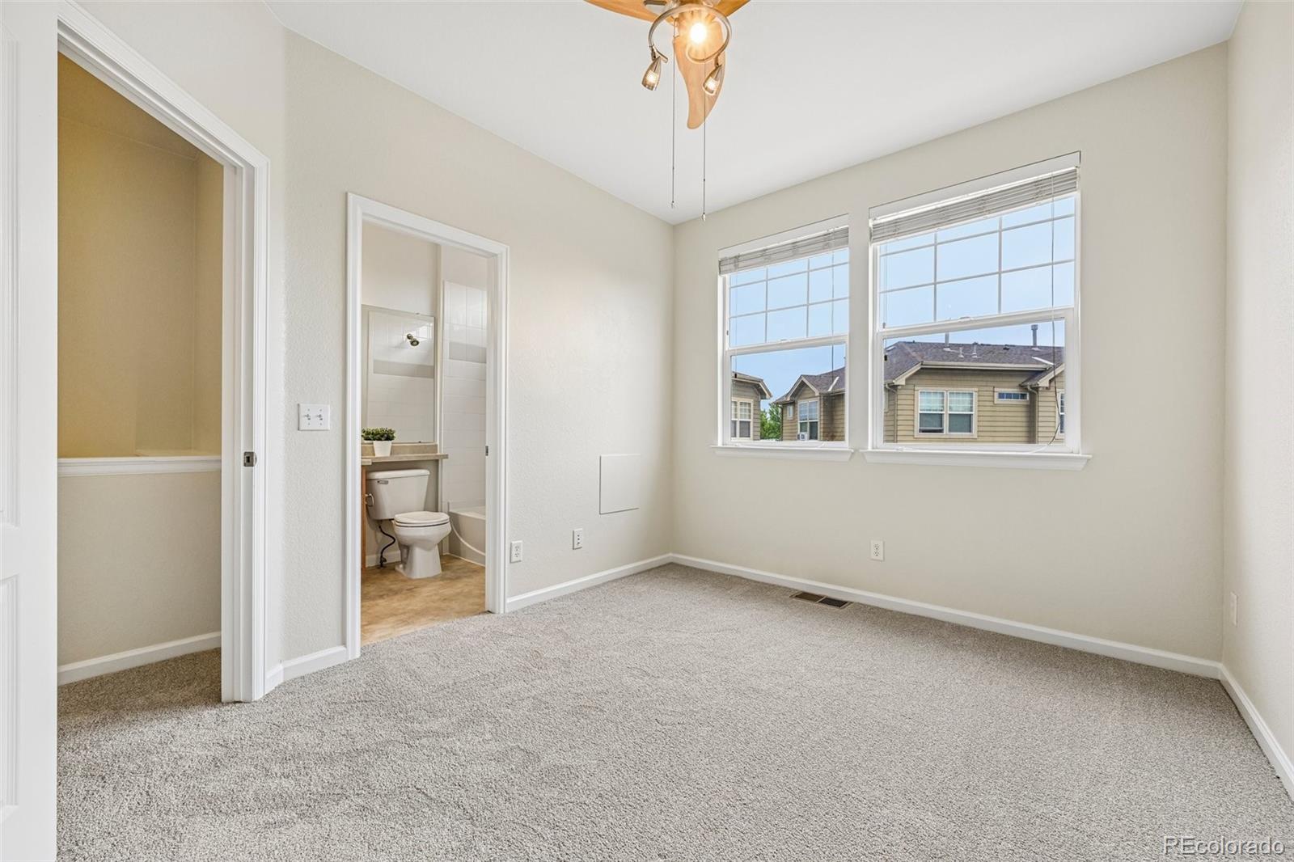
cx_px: 647
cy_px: 431
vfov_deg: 81.2
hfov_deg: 104.3
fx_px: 503
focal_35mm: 14
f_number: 10
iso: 110
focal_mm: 14
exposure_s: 1/15
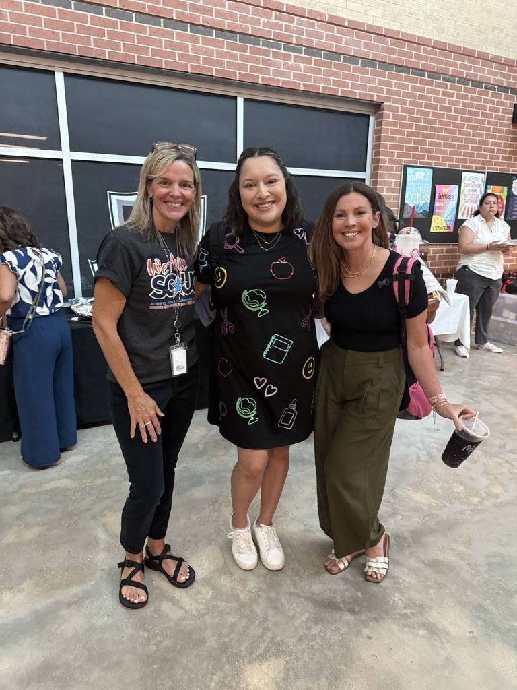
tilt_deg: -14.2
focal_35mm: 24
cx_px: 258
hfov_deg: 56.8
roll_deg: -1.3
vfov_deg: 71.6
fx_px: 478
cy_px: 345
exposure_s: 1/40
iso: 800
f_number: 1.78
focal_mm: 6.76
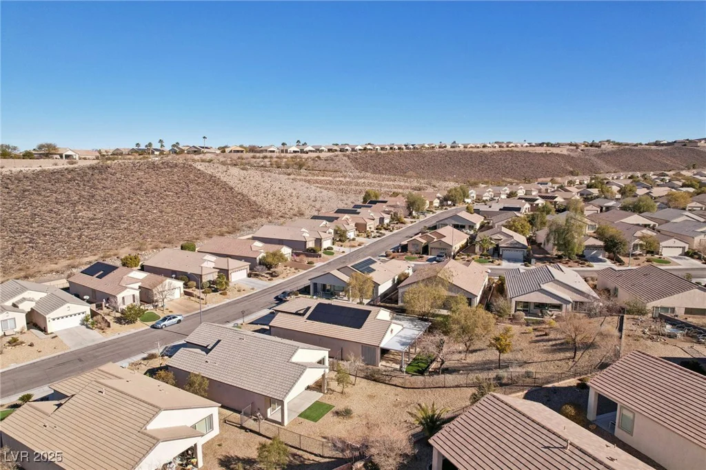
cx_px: 353
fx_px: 431
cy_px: 235
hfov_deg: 78.6
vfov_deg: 57.2
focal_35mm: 22
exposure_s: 1/2500
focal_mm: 8.4
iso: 110
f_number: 2.8
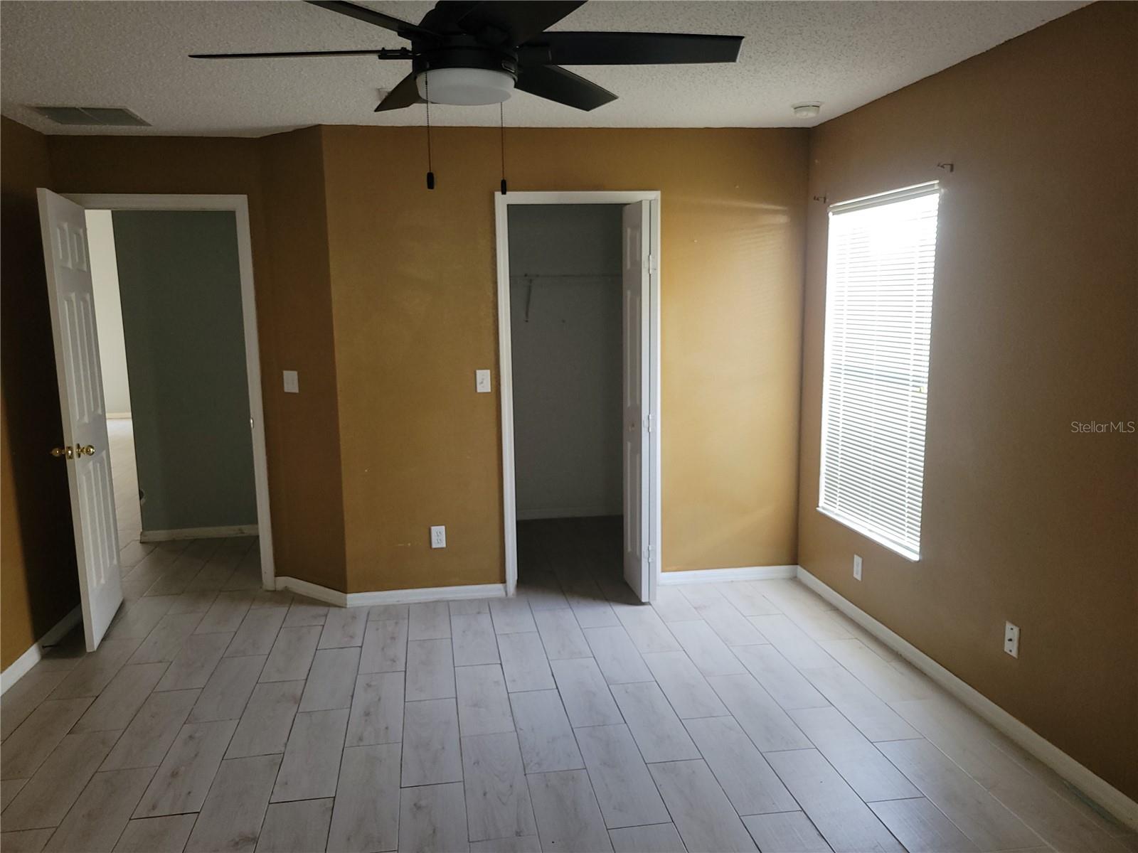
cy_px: 426
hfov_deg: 67.3
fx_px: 855
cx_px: 569
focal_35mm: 26
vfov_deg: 53.1
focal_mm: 5.4
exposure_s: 1/24
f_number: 1.8
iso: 100
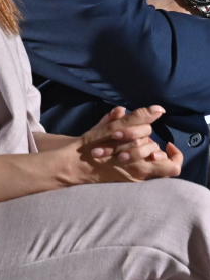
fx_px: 5452
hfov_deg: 2.2
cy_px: -98
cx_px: 207
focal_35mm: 673
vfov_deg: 2.9
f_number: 5.6
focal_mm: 120
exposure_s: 1/250
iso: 1600
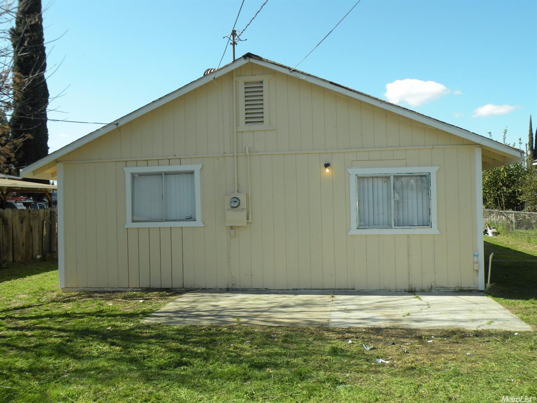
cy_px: 202
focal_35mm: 33
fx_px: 512
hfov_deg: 55.4
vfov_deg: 42.9
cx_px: 268
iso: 64
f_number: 3.2
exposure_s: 1/661
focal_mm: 5.8
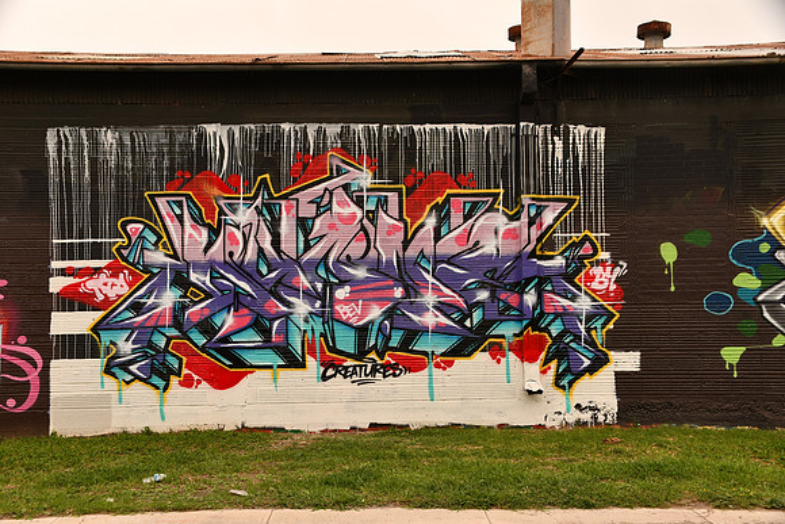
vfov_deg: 31.9
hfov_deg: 46.4
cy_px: 262
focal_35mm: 42
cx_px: 392
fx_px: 916
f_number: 7.1
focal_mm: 28
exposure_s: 1/50
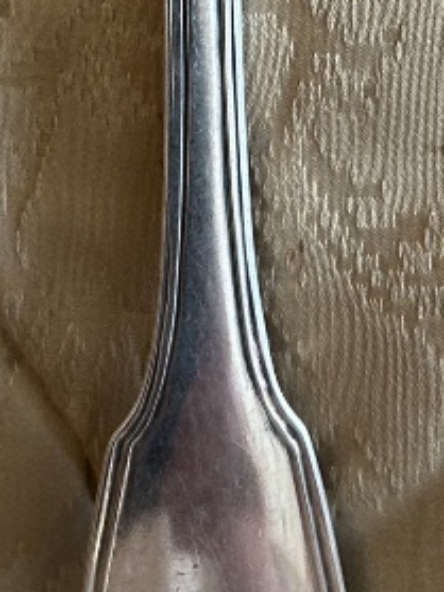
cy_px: -178
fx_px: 1917
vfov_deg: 16.6
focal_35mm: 112
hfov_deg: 13.2
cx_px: 261
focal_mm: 5.7
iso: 80
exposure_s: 1/50
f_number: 1.5
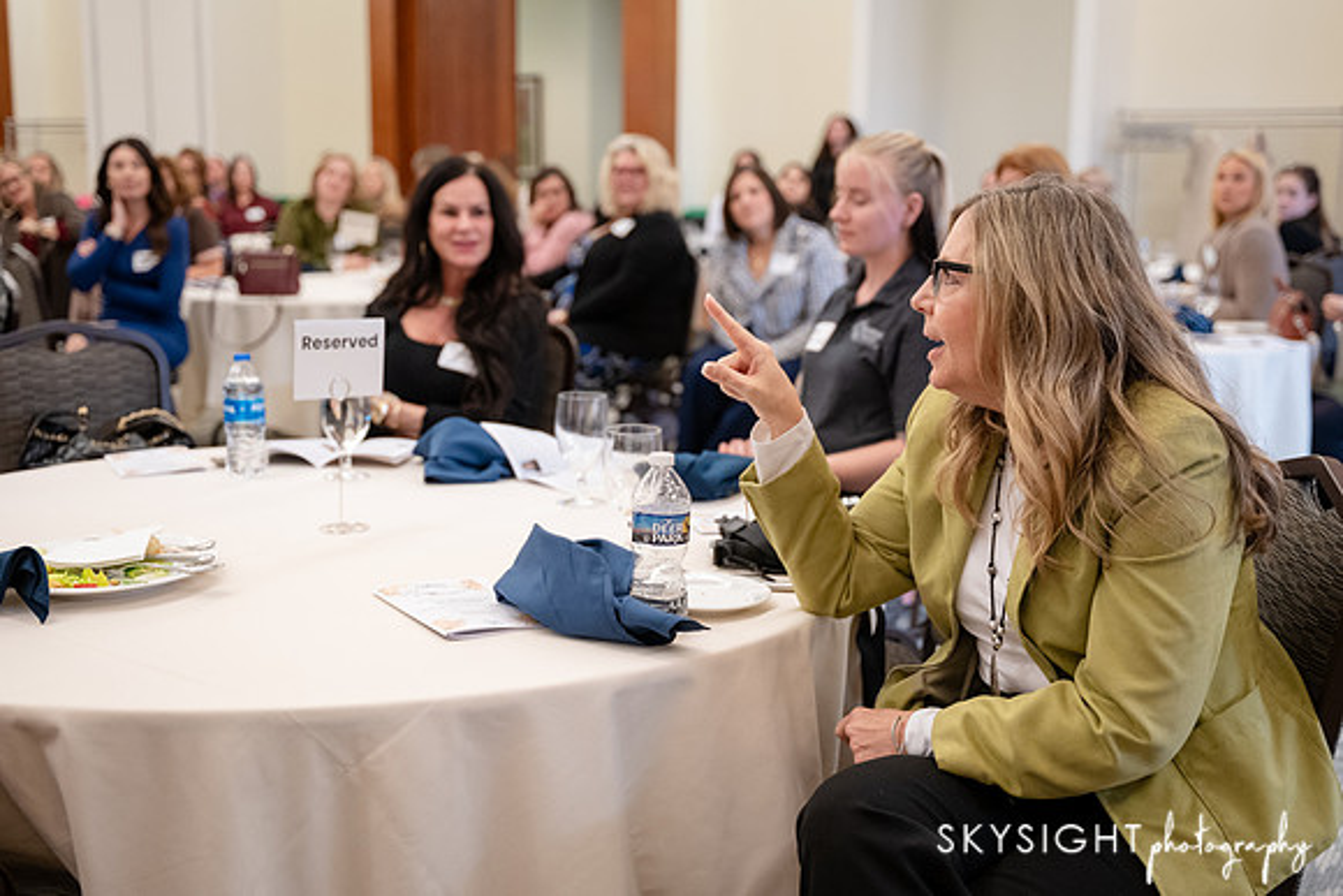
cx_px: 672
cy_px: 448
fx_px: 1607
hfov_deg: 45.4
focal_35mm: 43
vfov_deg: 31.2
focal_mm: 42
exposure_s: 1/250
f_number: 2.8
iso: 3200
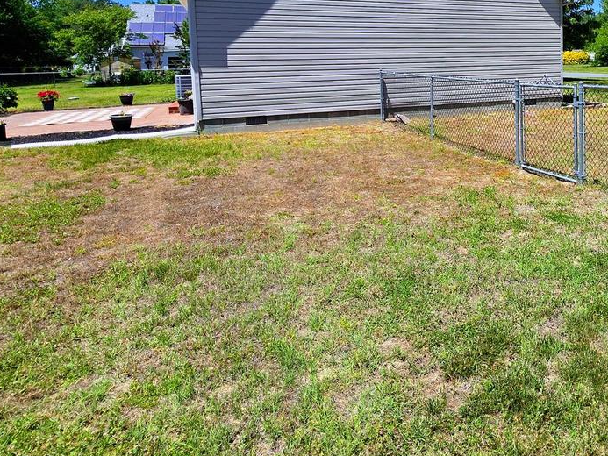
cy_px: 95
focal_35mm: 27
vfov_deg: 48.6
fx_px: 474
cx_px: 495
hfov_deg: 59.6
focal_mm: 2.2
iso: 40
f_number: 1.9
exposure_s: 1/2010
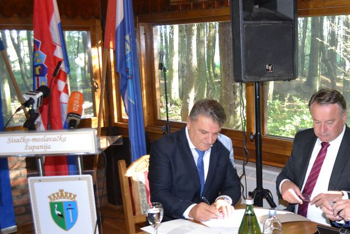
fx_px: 486
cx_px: 287
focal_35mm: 50
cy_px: 176
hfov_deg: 37.9
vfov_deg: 26.7
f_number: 3.8
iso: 1800
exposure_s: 1/60
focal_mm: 20
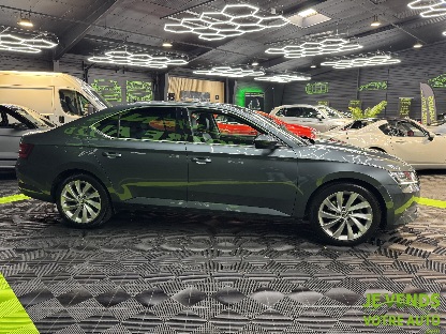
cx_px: 223
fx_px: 309
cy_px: 167
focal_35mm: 24
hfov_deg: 71.6
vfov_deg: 56.8
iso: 200
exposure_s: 1/50
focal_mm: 6.76
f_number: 1.78
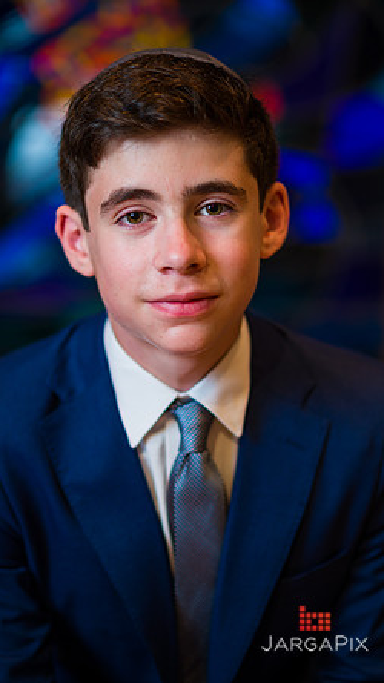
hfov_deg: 13.4
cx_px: 177
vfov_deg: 23.7
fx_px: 1631
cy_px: 339
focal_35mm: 90
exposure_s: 1/200
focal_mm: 85
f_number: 2
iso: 200
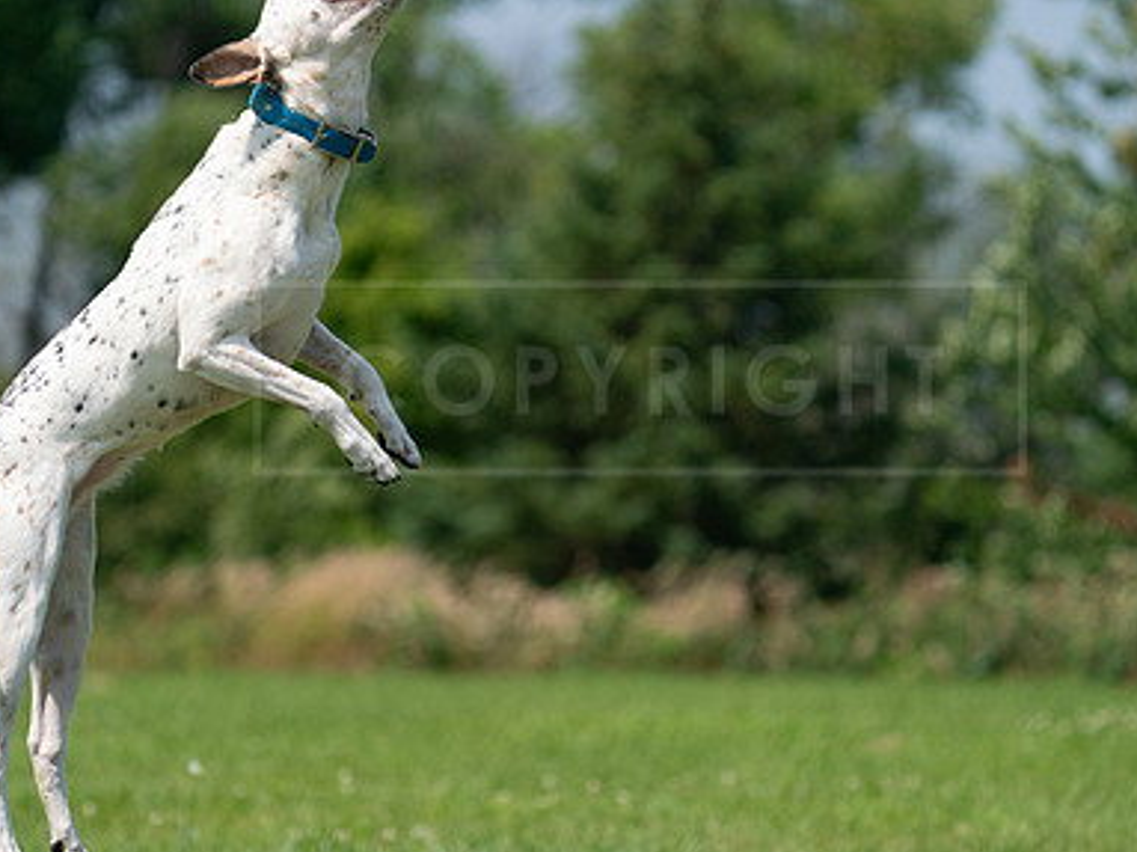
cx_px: 537
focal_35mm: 344
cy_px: 429
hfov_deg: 5.8
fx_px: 11296
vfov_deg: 4.3
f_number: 5.6
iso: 500
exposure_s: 1/4000
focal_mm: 236
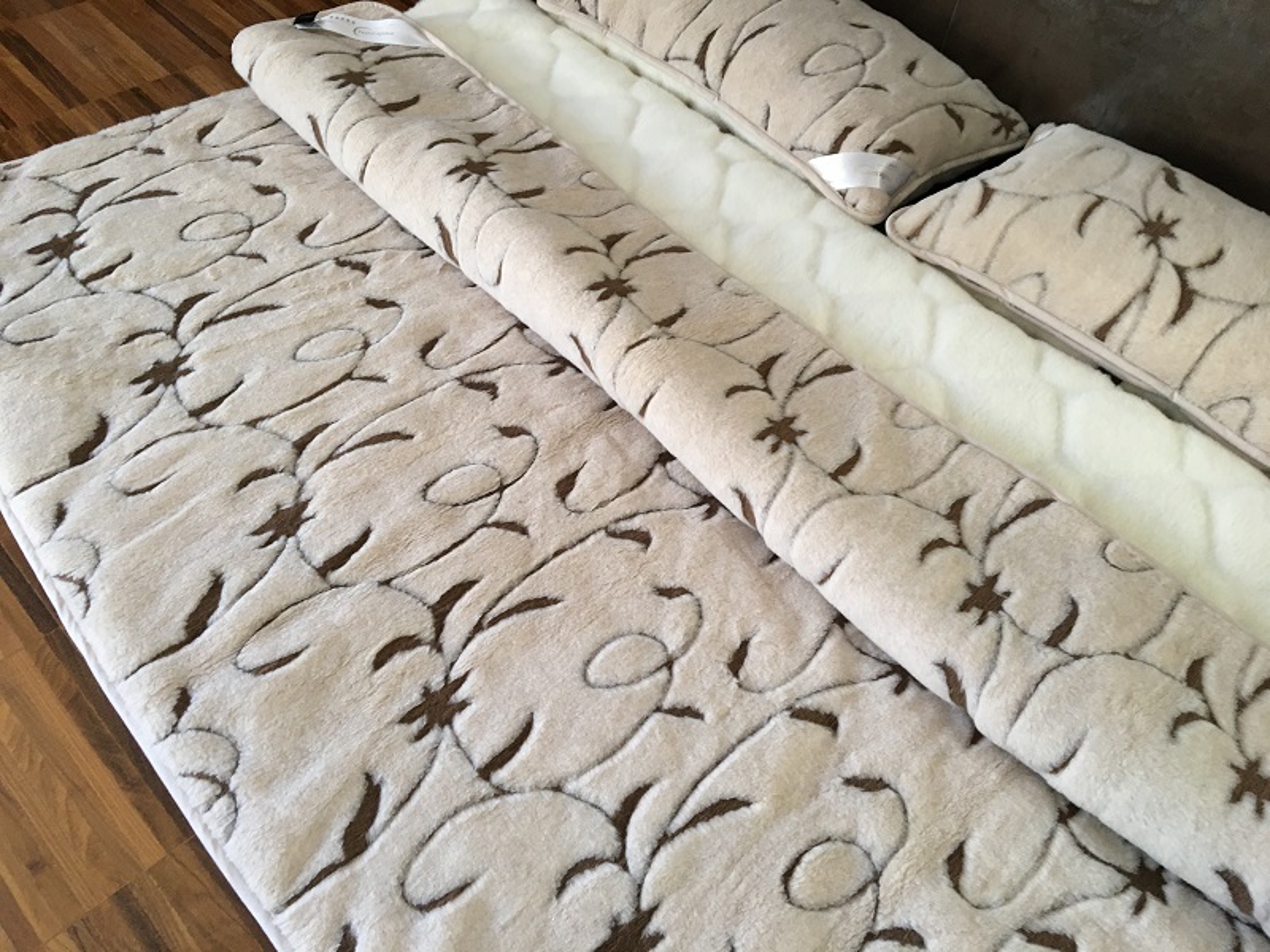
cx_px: 635
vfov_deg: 48.2
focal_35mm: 29
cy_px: 476
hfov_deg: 61.7
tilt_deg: -51.7
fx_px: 1064
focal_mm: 4.15
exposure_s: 1/33
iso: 125
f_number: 2.2
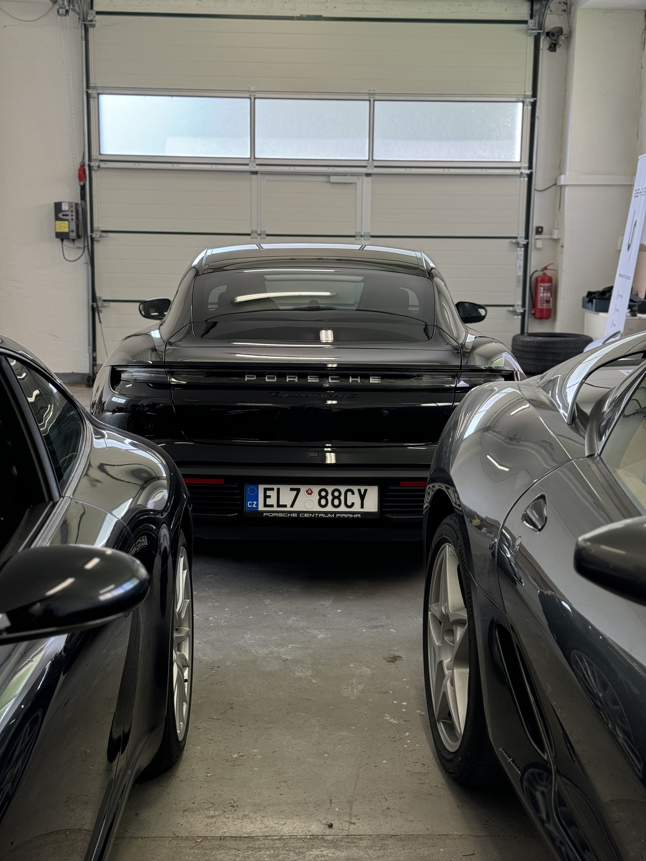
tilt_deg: -8.7
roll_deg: -0.5
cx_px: 323
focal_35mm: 48
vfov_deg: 39.7
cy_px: 430
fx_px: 1194
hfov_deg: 30.3
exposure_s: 1/101
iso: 100
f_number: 1.78
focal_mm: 6.76
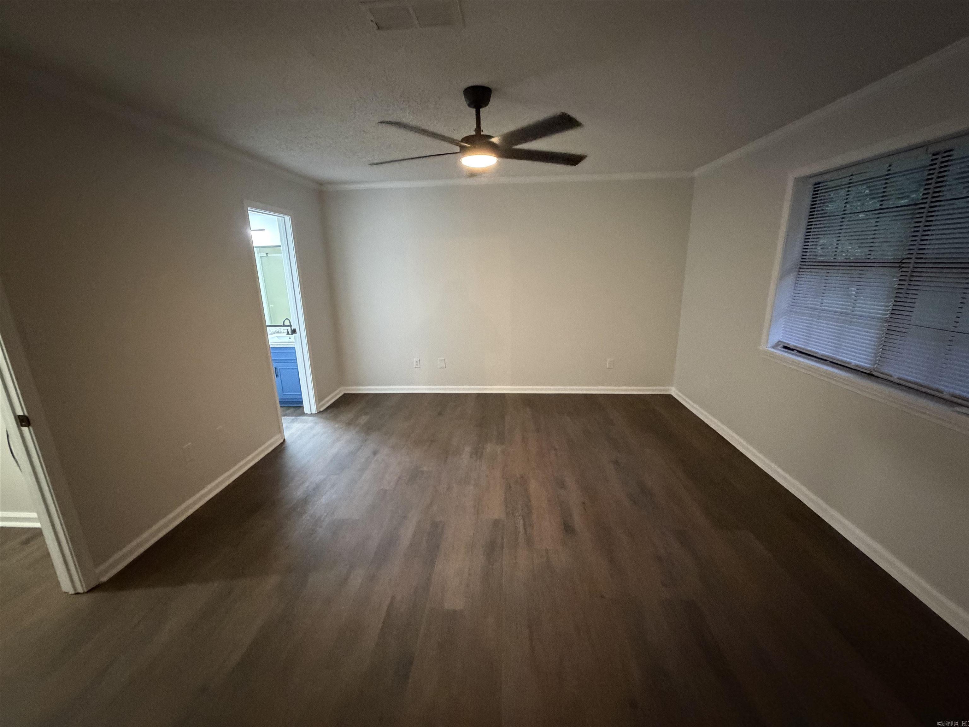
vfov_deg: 85.7
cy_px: 364
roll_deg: +1.4
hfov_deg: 102.1
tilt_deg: -13.8
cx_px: 484
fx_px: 392
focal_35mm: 14
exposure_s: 1/40
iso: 1600
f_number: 2.2
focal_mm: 2.22
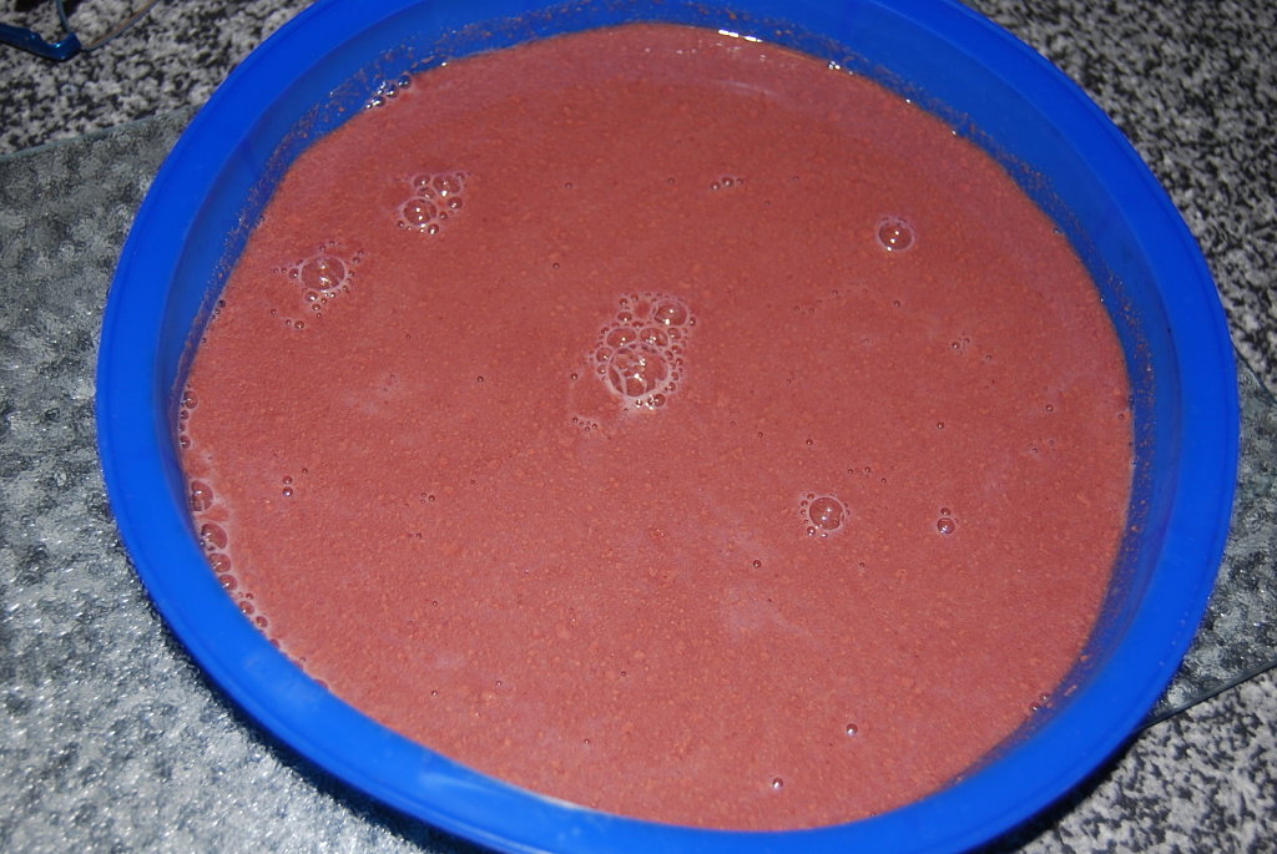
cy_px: 427
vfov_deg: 29.9
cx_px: 638
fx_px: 1598
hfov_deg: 43.6
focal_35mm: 45
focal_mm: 30
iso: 100
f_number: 4.2
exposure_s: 1/125
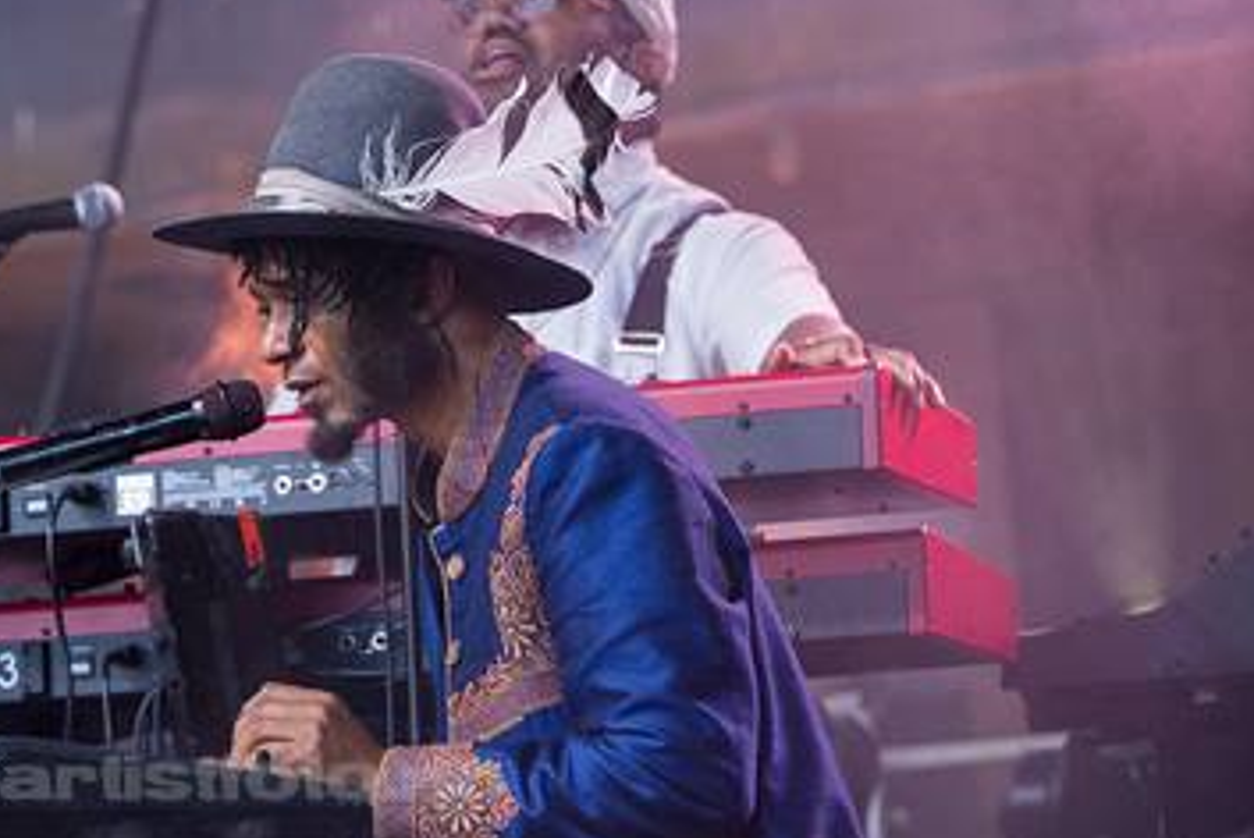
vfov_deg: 5.0
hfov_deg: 7.5
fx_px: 9587
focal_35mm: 275
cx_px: -18
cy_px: 522
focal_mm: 135
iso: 1000
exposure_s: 1/1000
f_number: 3.5
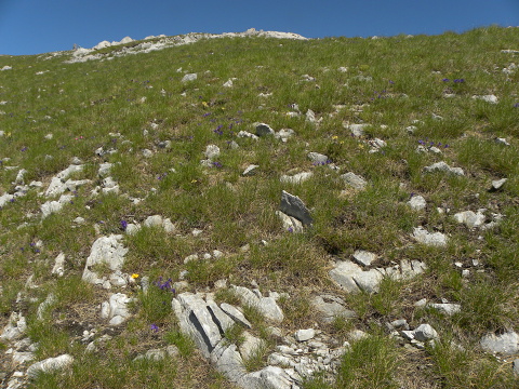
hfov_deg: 67.3
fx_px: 390
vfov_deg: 53.1
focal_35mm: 26
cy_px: 194
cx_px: 260
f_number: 5.6
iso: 100
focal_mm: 4.6
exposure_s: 1/640
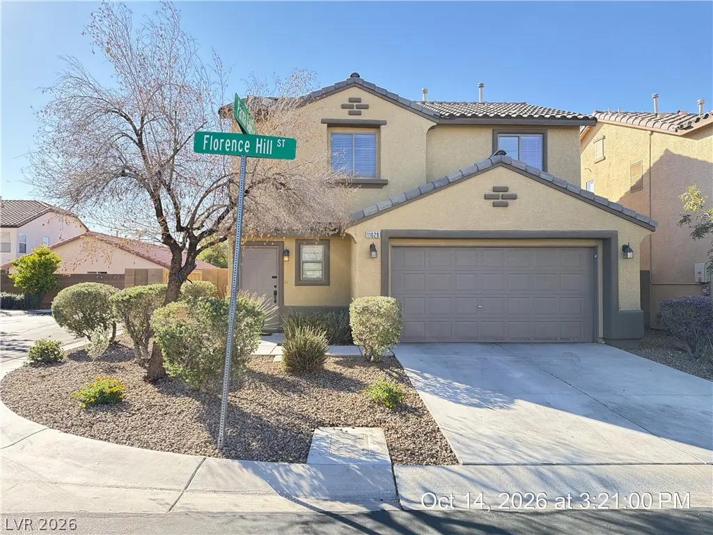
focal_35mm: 24
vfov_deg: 56.8
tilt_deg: +0.9
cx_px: 356
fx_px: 494
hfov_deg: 71.6
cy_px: 268
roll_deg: -0.2
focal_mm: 6.76
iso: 100
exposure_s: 1/878
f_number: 1.78
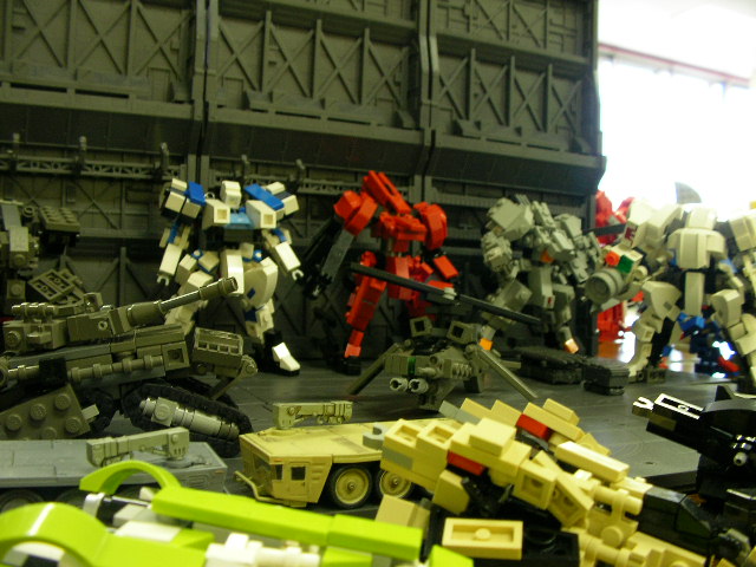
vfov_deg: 37.7
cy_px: 284
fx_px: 830
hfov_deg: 49.0
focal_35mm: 38
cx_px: 378
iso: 100
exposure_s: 1/11.4
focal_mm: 5.8
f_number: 3.5
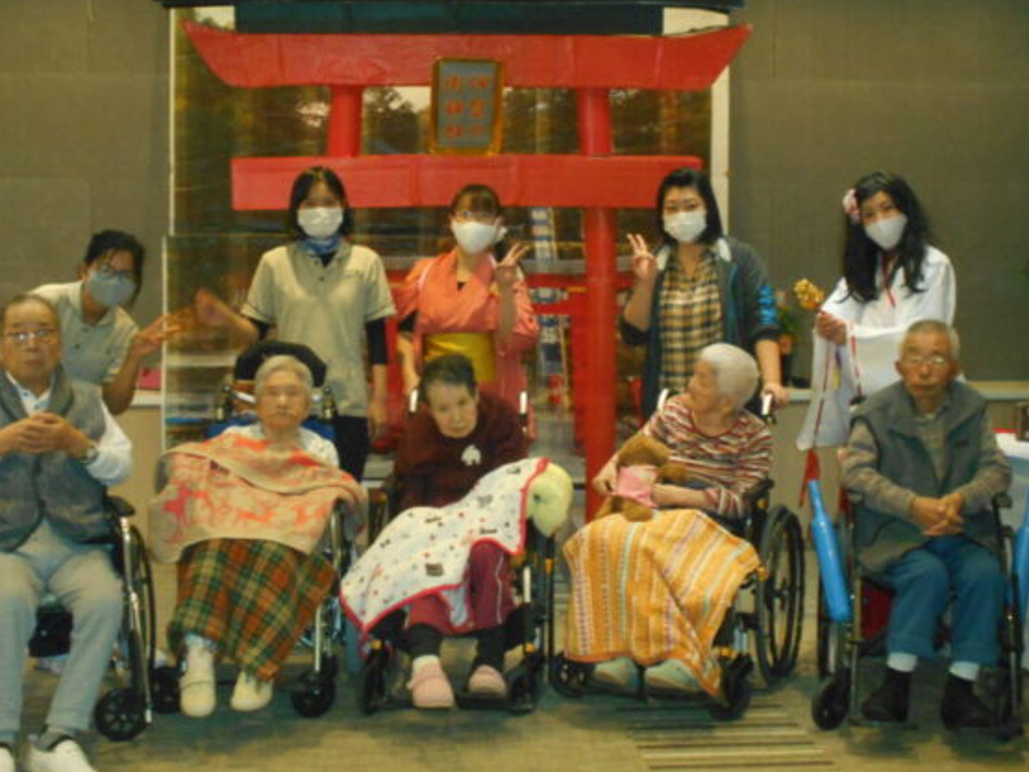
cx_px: 479
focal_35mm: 54
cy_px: 361
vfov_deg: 27.0
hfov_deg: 35.5
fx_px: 1605
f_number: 4.5
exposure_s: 1/60
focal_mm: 8.8
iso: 720
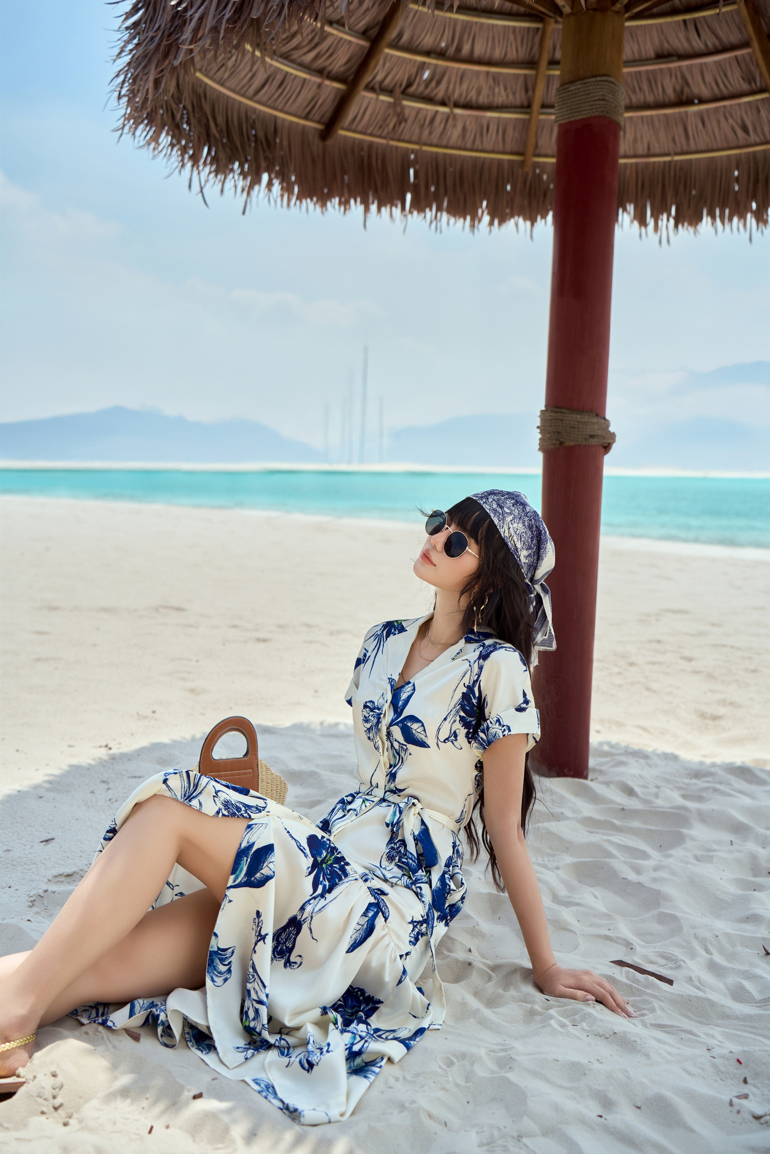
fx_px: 1155
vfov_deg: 53.1
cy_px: 577
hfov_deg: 36.9
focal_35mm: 36
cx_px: 385
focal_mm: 36
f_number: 3.2
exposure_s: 1/1250
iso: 100
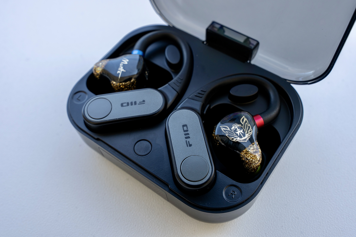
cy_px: 118
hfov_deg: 52.6
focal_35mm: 36
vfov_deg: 36.5
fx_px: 360
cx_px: 178
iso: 400
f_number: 10
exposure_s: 1/100
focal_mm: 36.4
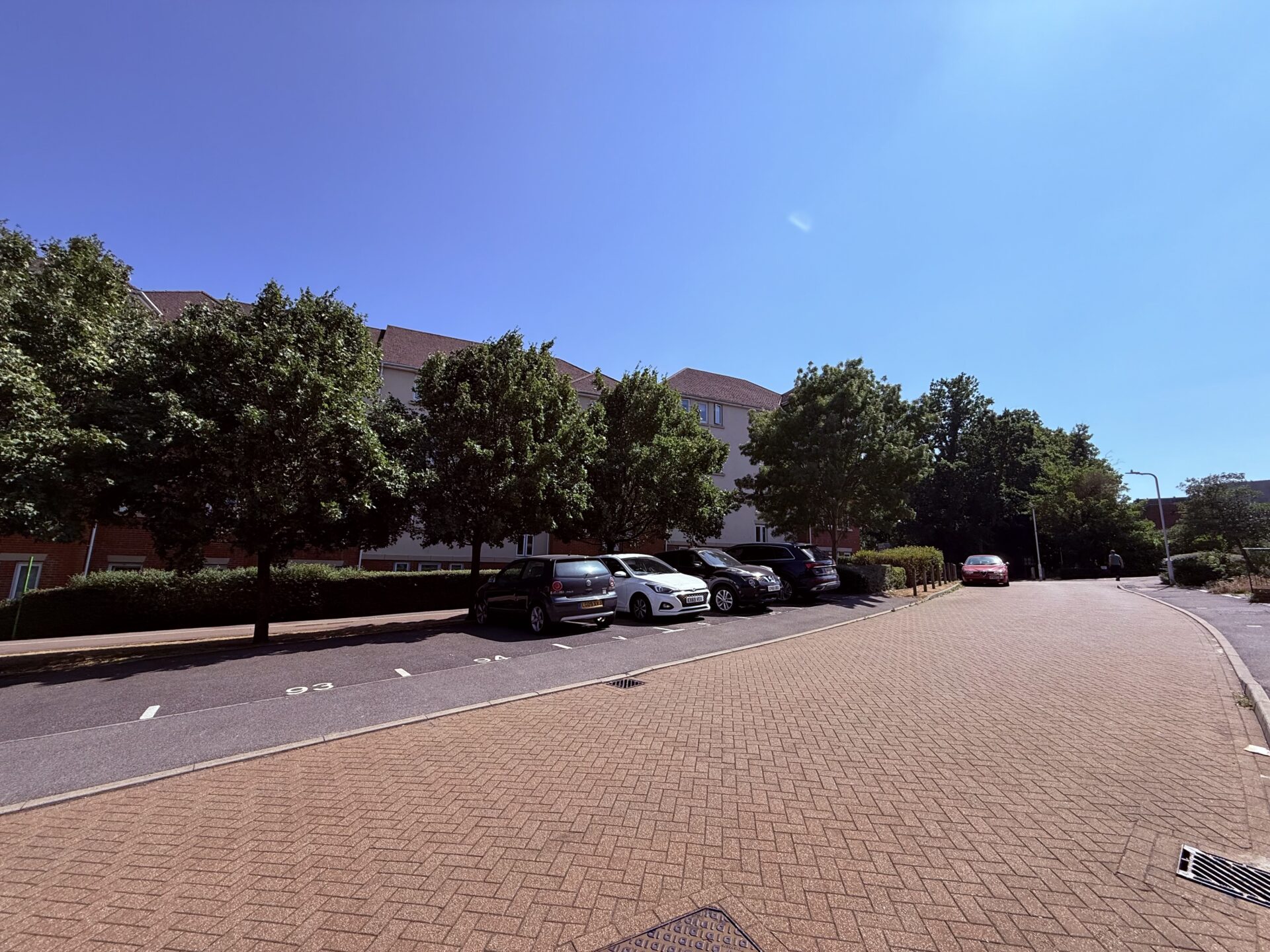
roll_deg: -1.5
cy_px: 476
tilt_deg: +11.0
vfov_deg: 85.7
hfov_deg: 102.1
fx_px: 514
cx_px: 635
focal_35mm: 14
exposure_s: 1/1745
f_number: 2.2
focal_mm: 2.22
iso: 50
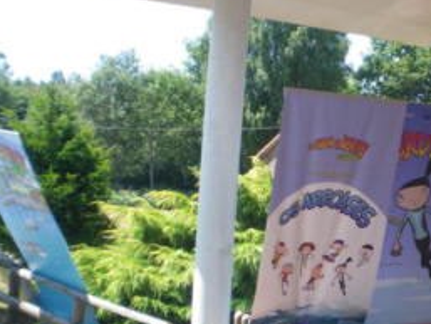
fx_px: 872
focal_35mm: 70
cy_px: 180
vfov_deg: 21.0
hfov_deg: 26.9
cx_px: 379
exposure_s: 1/160
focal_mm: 6.3
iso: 64
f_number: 3.5
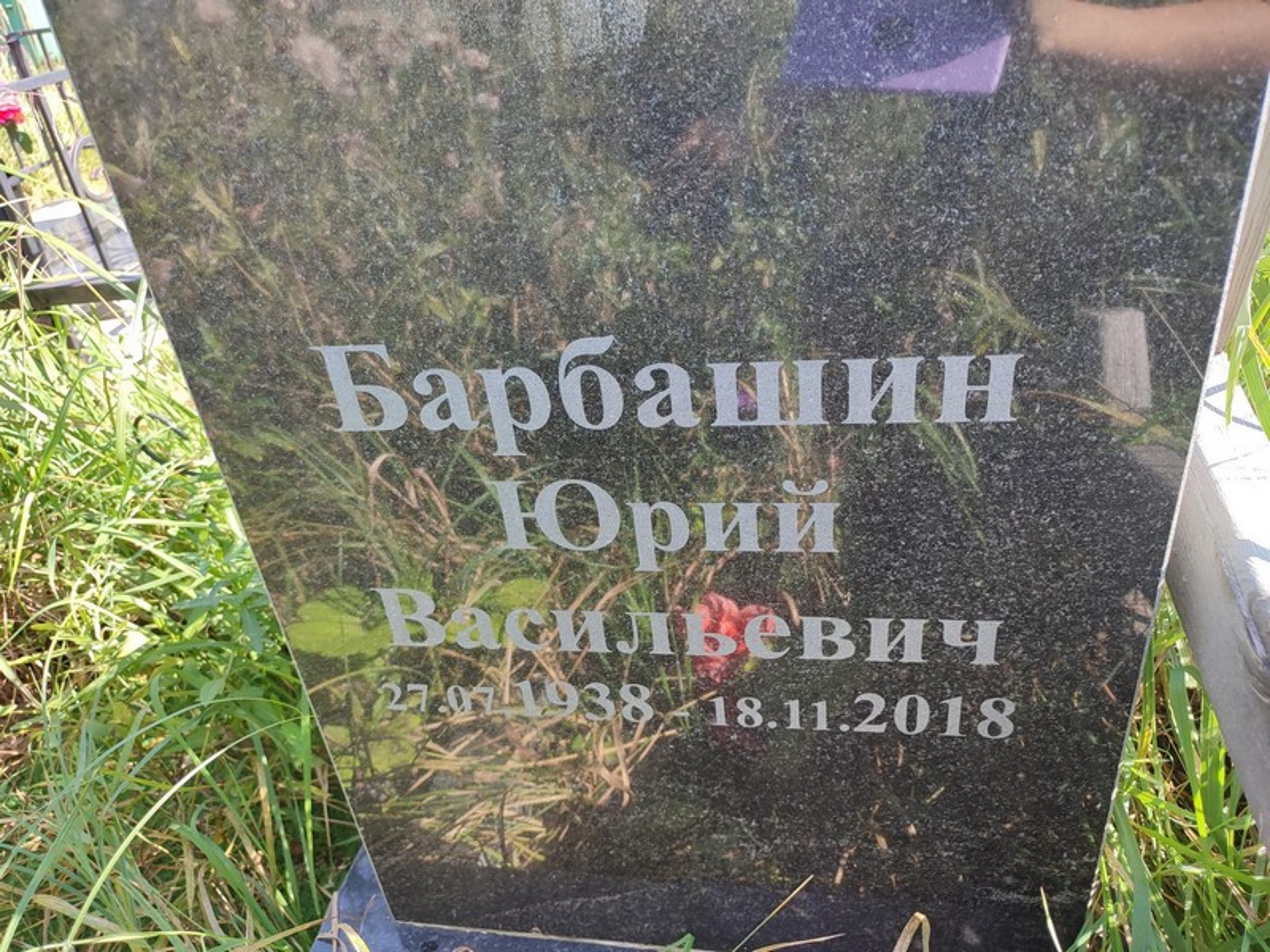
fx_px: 917
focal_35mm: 25
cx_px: 635
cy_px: 476
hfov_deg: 69.4
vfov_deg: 54.9
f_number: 1.9
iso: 50
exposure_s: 1/106
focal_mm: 6.04
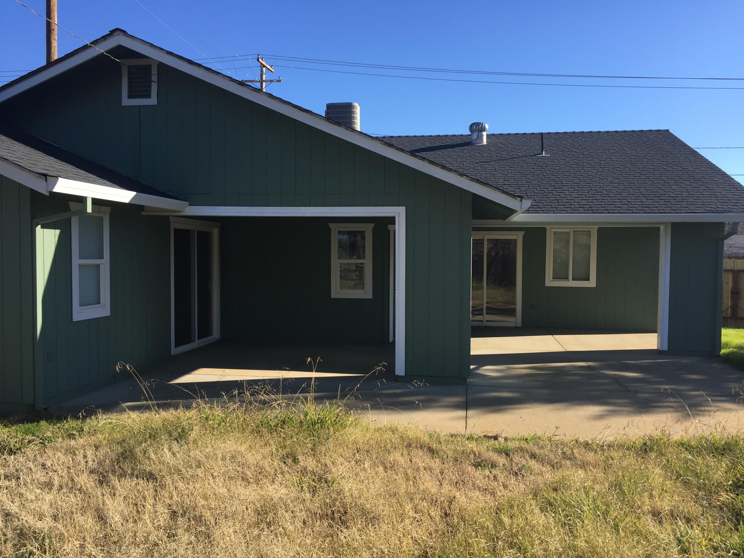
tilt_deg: -2.4
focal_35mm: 29
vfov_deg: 48.2
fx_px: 623
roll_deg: -1.1
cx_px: 372
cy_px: 279
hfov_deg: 61.7
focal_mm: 4.15
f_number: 2.2
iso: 32
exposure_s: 1/989
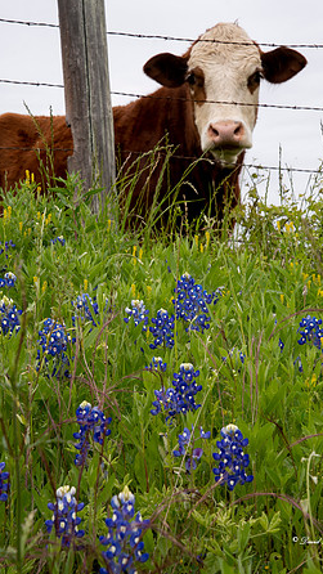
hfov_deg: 16.5
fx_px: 1111
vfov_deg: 29.0
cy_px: 286
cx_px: 192
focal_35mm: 73
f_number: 10
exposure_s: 1/200
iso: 200
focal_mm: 46
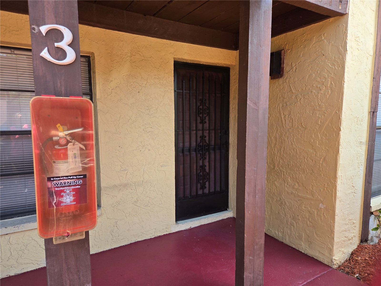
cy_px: 143
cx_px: 190
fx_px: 253
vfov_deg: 58.9
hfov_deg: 73.9
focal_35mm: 23
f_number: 1.8
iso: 32
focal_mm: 5.4
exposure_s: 1/180
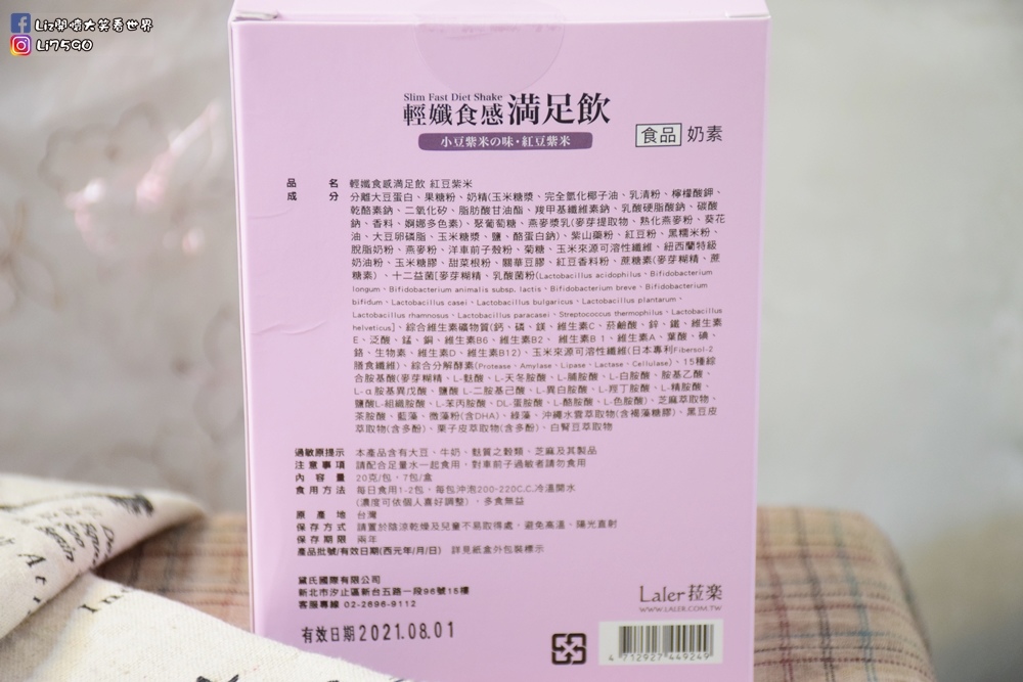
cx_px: 512
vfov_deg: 12.2
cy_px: 341
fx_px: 3197
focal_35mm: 112
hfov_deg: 18.2
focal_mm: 75
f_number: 5
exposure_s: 1/80
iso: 1600
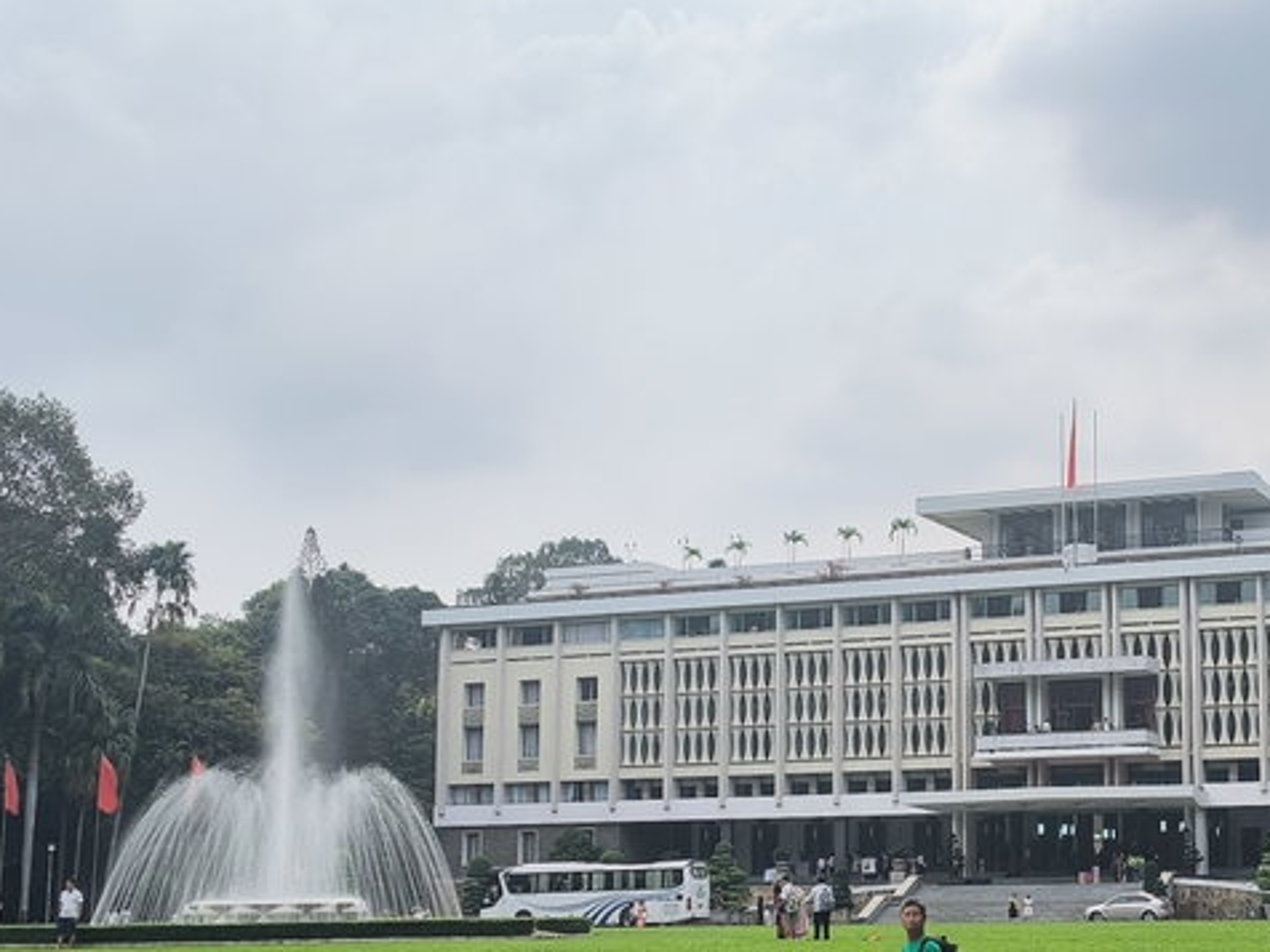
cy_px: 659
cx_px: 1009
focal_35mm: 58
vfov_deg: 25.1
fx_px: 2128
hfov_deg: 32.4
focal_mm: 5.35
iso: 80
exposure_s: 1/3099
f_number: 1.77
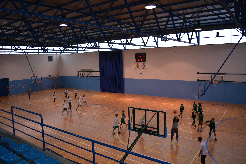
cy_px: 82
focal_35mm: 27
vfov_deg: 47.9
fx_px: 184
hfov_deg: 67.4
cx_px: 123
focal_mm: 18
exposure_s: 1/60
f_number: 4
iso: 400
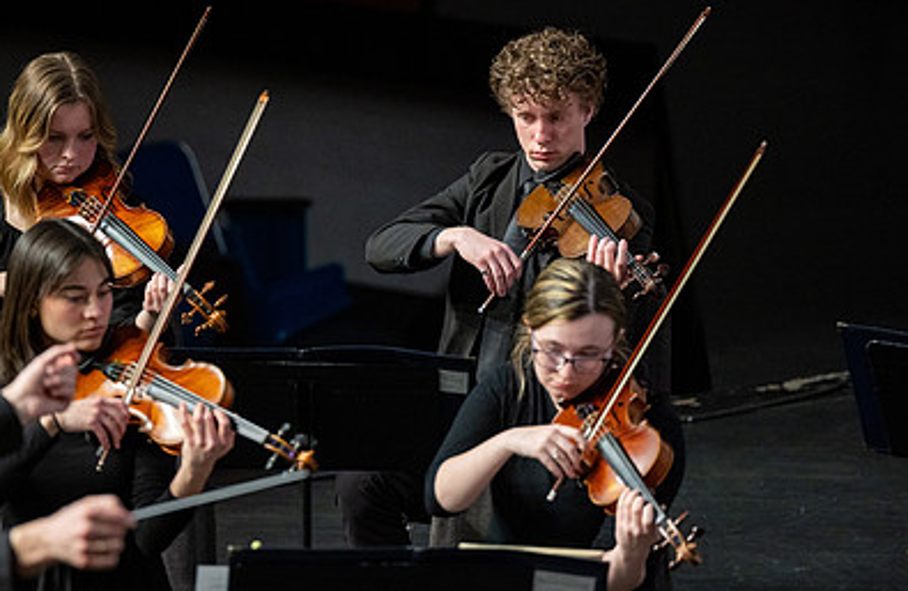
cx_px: 363
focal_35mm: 296
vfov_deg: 4.6
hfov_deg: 7.0
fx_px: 7410
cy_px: 255
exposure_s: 1/400
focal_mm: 200
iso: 1000
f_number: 2.8
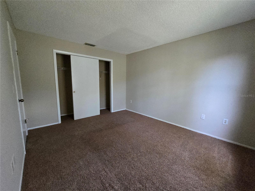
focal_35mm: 13
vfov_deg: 89.9
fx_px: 96
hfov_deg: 106.2
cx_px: 128
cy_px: 96
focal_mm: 2.2
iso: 1250
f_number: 2.2
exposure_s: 1/60
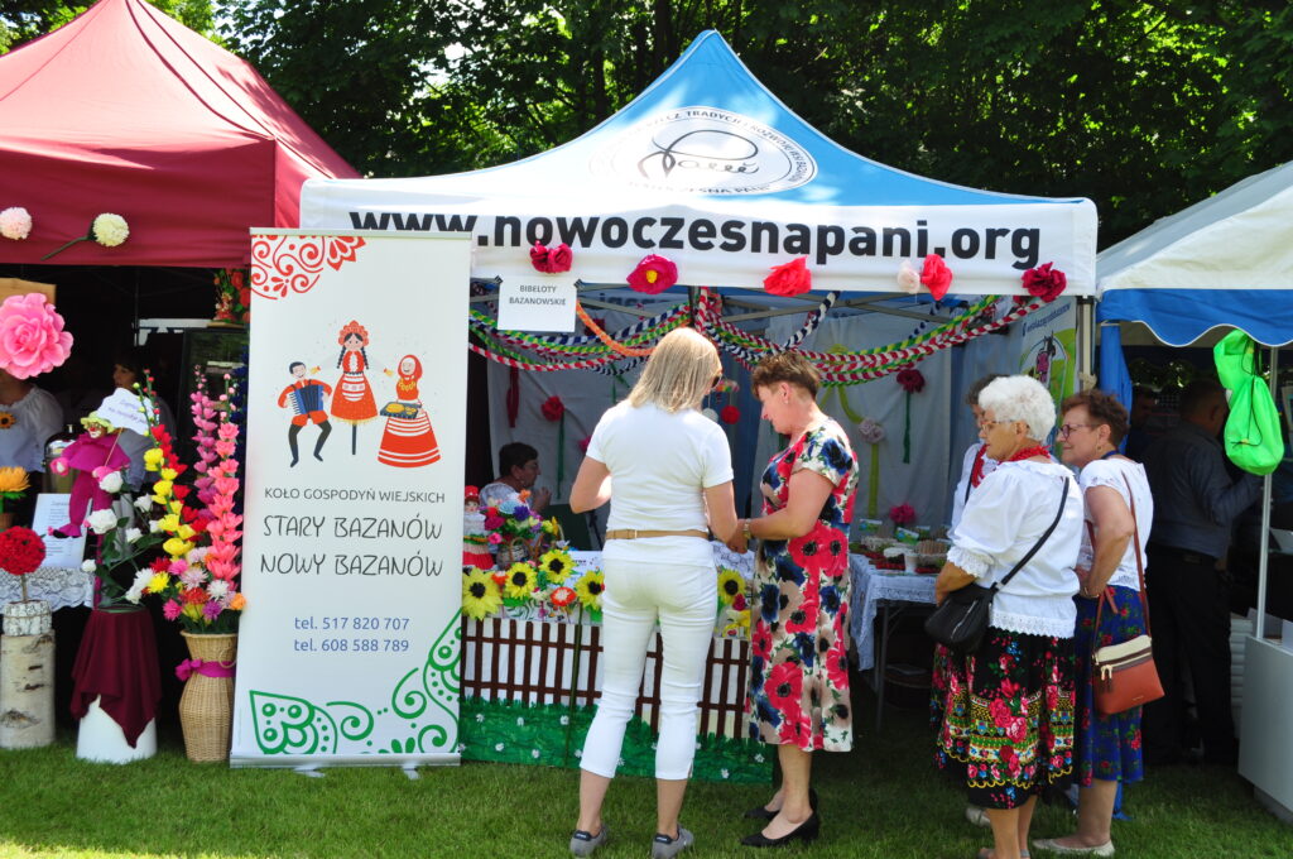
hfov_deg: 53.2
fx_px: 1291
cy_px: 430
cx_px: 646
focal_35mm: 36
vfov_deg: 36.8
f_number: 7.1
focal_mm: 24
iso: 200
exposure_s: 1/200
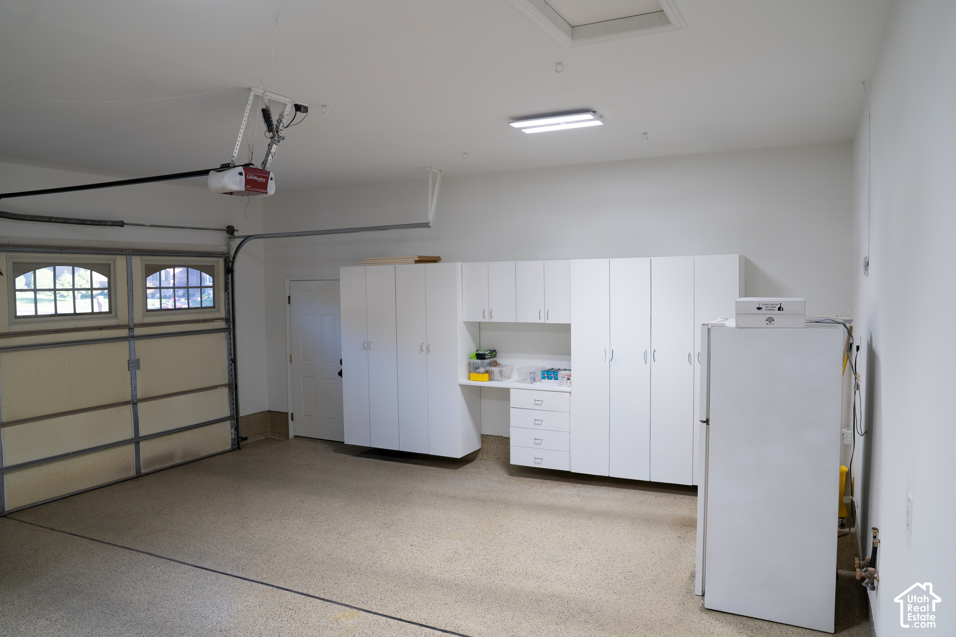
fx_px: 645
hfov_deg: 73.1
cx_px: 478
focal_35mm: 24
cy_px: 318
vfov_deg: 52.6
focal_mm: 24
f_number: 4
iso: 250
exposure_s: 1/160
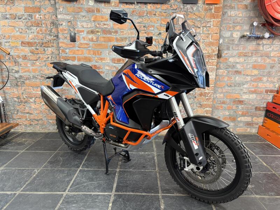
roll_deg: -0.8
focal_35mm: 26
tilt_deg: -12.6
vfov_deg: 53.1
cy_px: 105
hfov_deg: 67.3
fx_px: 210
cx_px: 140
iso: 160
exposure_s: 1/50
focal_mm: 5.96
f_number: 1.6
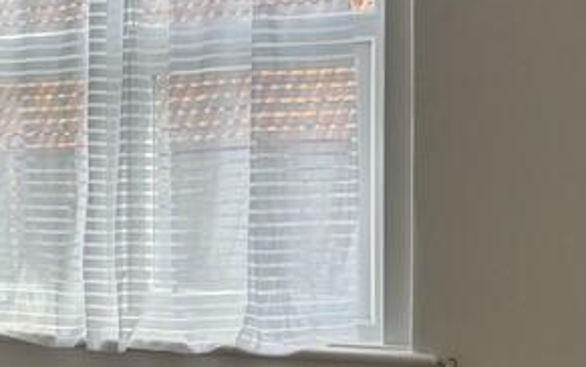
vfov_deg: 13.5
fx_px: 1549
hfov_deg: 20.4
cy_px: 264
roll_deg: +1.8
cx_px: -70
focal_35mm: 97
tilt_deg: -3.5
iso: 50
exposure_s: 1/324
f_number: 1.6
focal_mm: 5.96
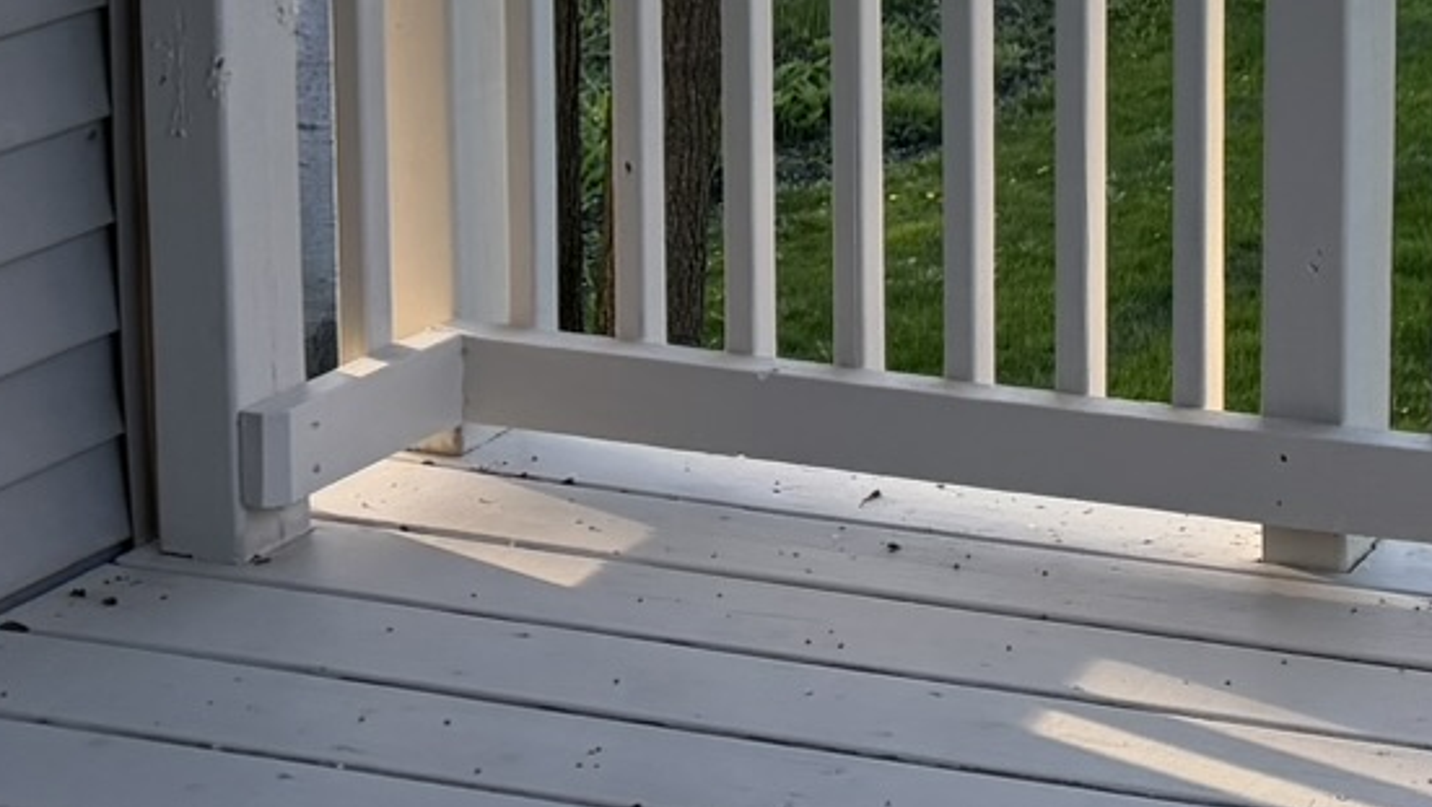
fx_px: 3685
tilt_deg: -6.3
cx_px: 2371
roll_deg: -1.3
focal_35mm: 97
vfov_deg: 11.7
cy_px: -545
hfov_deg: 18.5
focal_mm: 6.76
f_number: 1.78
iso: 100
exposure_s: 1/563
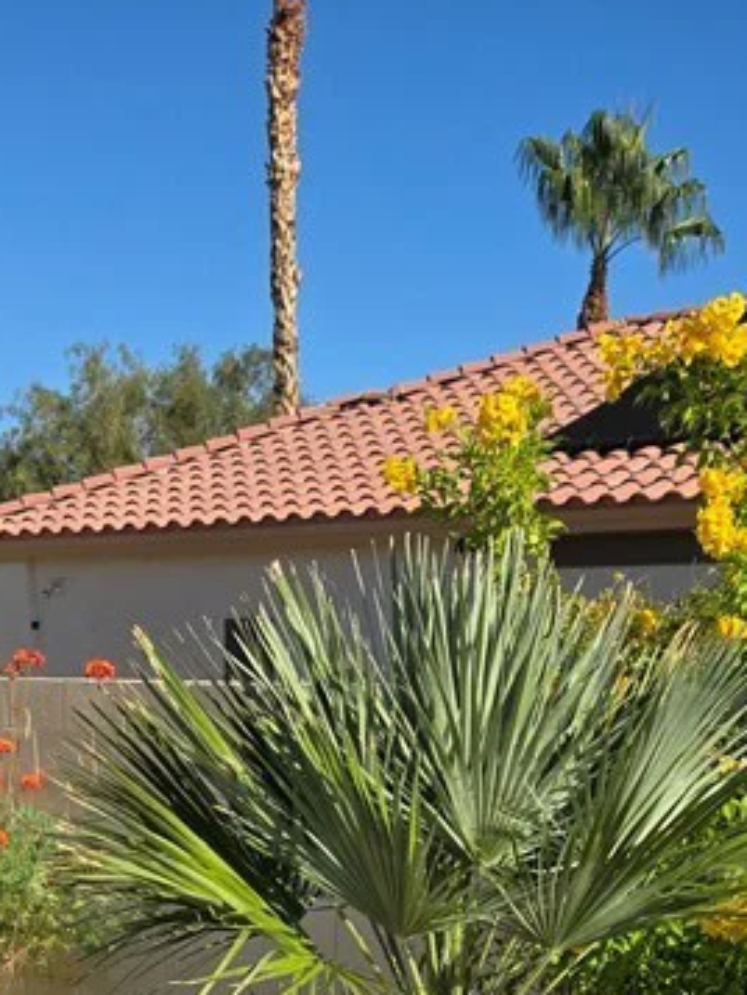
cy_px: 1368
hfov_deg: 22.3
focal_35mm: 66
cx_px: 360
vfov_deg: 24.7
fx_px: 1898
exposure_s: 1/1994
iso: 25
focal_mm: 5.4
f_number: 1.8
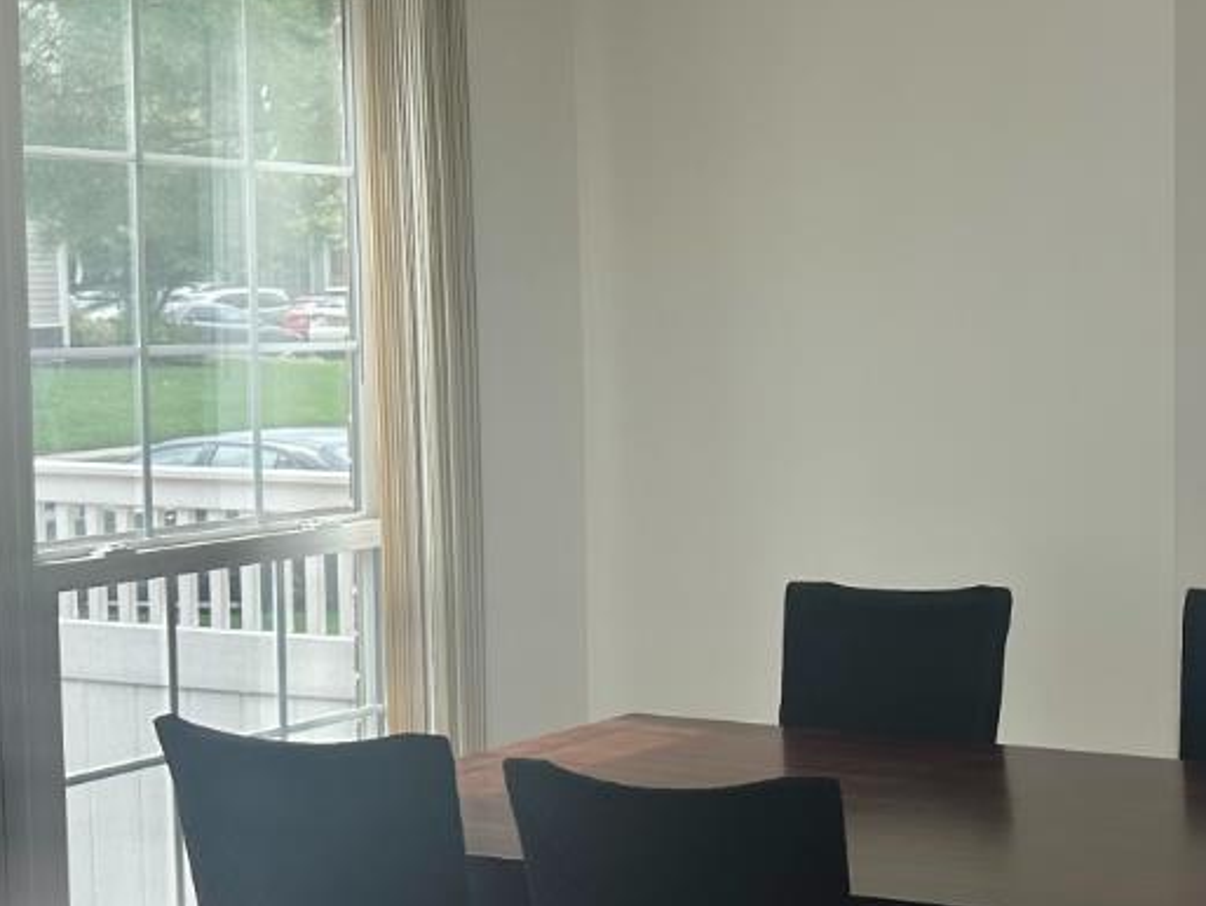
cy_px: 466
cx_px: 1211
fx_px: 2440
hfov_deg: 26.3
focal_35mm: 70
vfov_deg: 21.0
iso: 80
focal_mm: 6.86
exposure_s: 1/516
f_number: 1.78
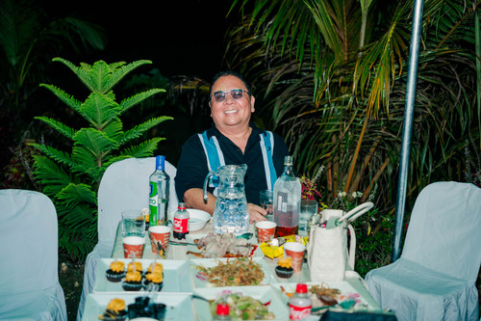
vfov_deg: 27.0
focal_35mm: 50
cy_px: 160
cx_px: 240
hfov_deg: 39.6
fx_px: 668
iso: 800
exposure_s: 1/200
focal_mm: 50
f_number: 2.8
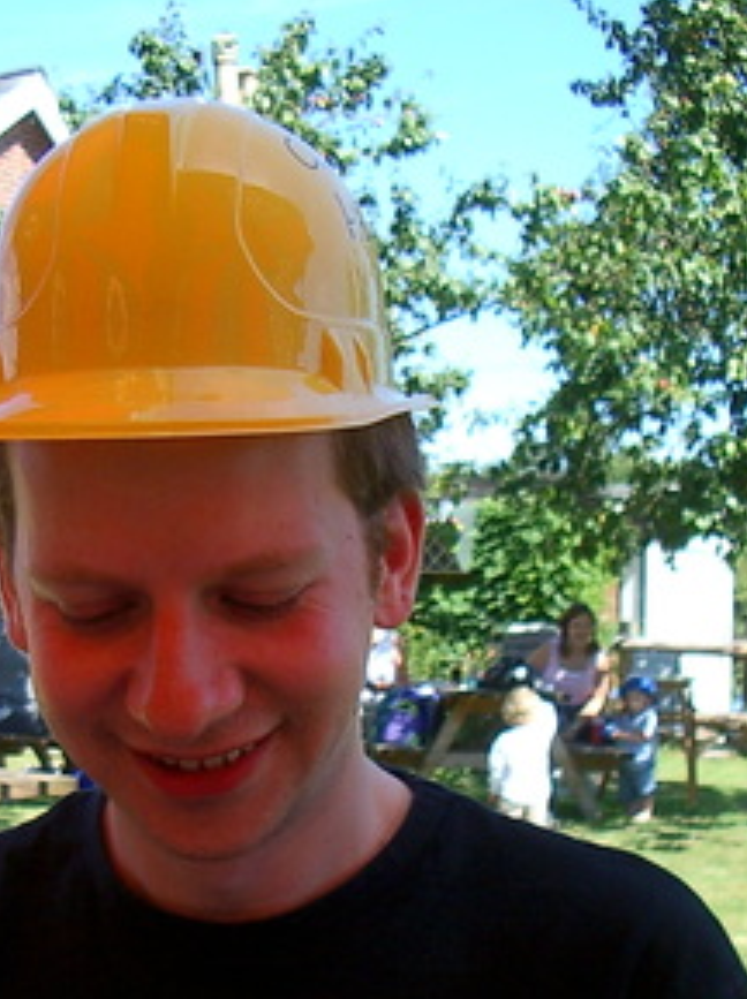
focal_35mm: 72
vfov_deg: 27.0
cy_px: 626
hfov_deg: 20.3
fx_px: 2076
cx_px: 199
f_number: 2.6
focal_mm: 5.8
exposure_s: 1/400
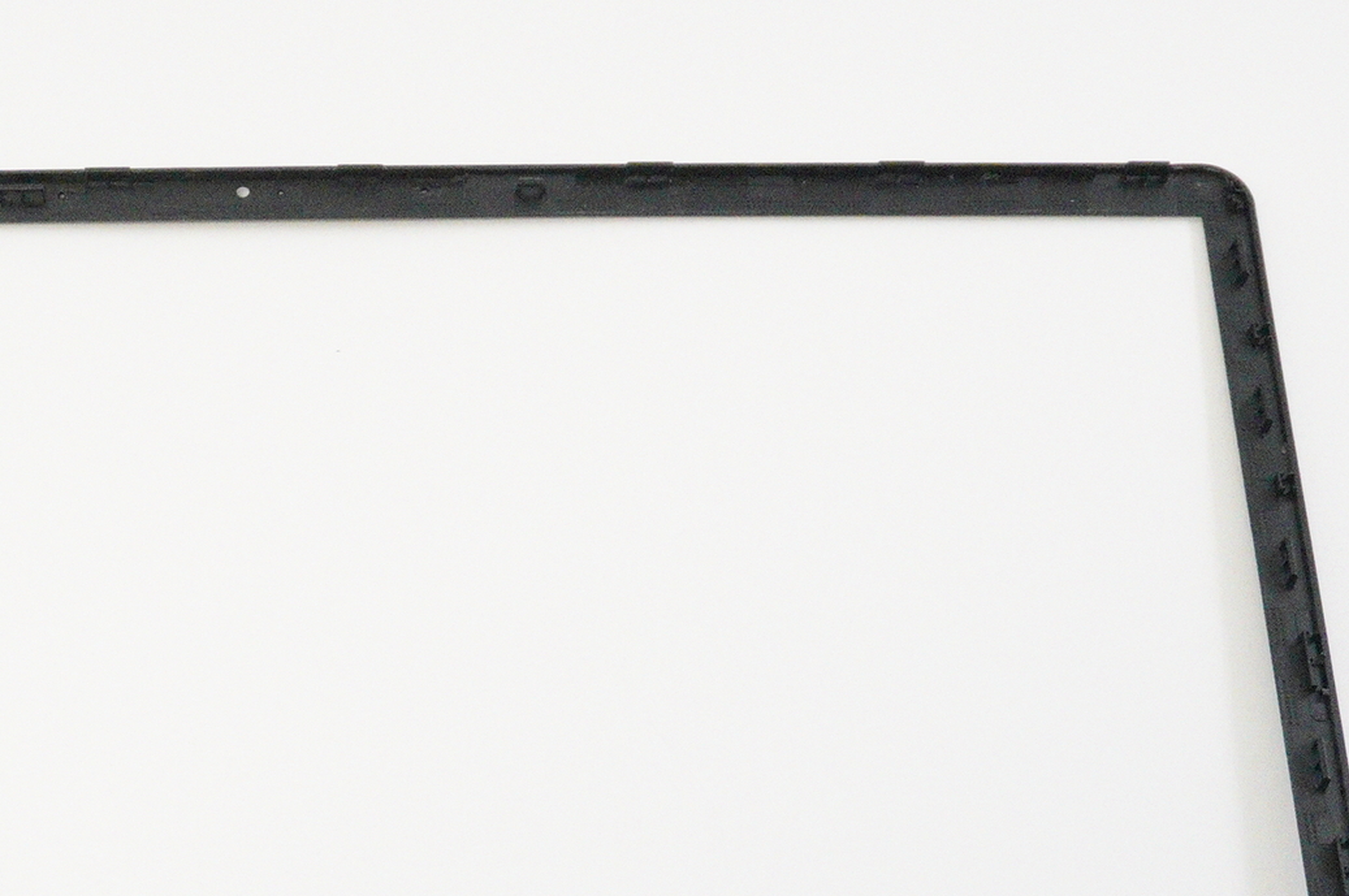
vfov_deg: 16.1
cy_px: 830
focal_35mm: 83
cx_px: 195
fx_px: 3114
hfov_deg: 23.9
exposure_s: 1/400
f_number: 5.6
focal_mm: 23
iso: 8000
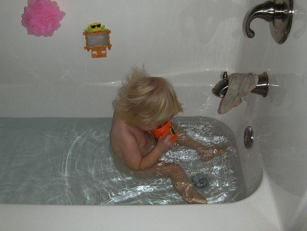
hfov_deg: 45.7
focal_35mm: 41
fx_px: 364
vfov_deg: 35.2
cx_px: 154
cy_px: 116
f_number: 3.5
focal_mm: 6.5
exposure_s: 1/60
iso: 100
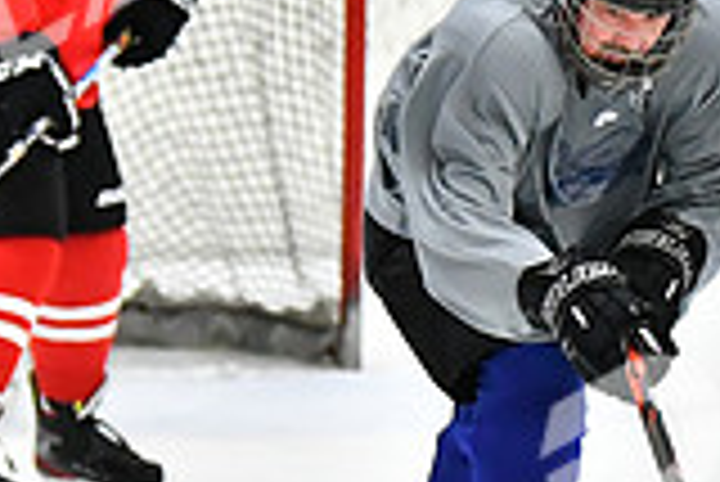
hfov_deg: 3.8
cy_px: 331
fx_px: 10870
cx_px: 814
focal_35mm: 543
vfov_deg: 2.5
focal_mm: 100
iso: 5000
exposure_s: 1/1250
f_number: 2.8
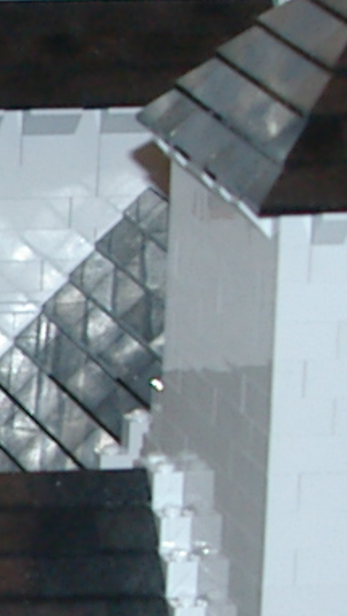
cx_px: -964
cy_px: 440
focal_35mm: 347
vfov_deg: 6.2
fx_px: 5674
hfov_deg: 3.4
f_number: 4.5
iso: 400
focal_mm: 28
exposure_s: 1/45
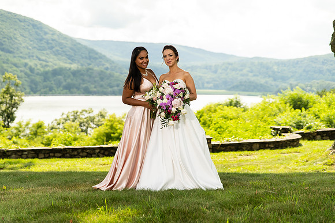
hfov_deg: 28.8
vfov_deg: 19.5
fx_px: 652
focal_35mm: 70
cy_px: 112
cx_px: 168
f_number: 2.8
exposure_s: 1/4000
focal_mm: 70
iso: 1000
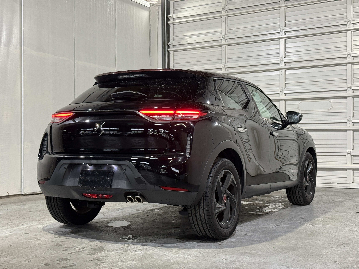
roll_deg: -0.2
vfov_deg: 30.3
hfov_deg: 39.7
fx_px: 498
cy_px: 134
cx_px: 180
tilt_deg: +0.6
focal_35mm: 48
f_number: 1.78
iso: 160
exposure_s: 1/60
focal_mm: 6.76
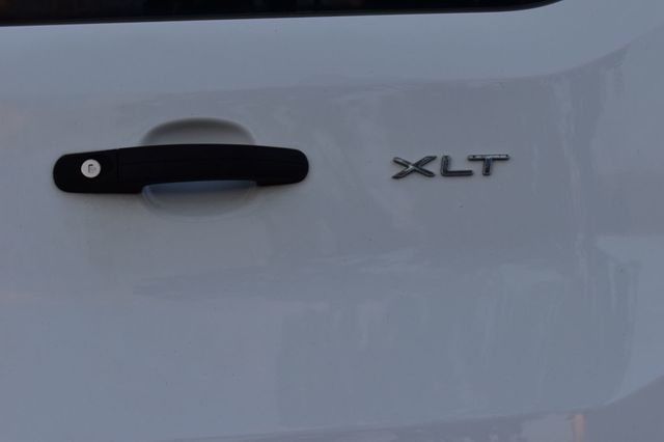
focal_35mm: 63
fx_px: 1161
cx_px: 332
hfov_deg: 31.9
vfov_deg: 21.5
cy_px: 221
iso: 400
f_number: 9
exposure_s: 1/100
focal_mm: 42
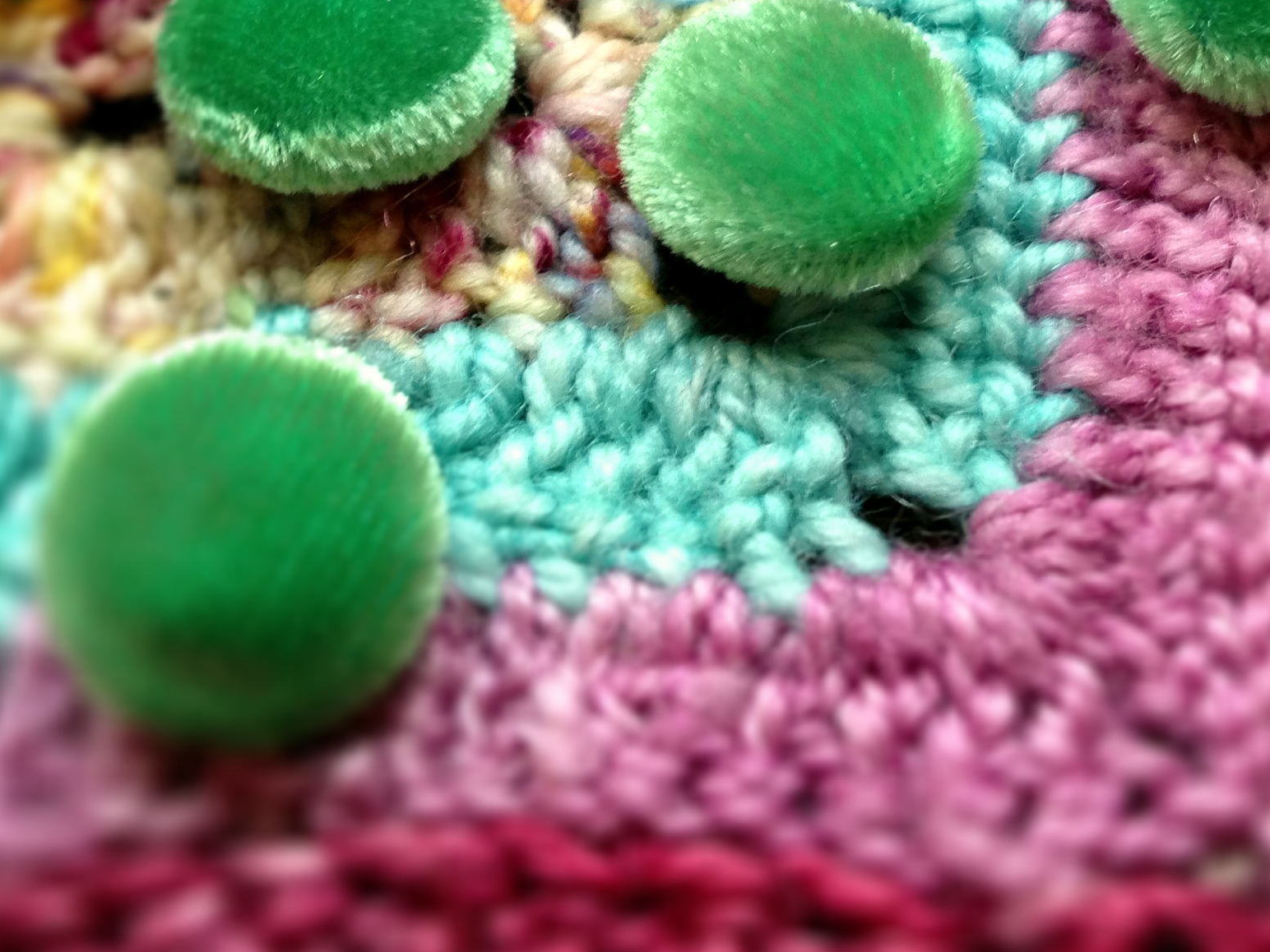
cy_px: -7
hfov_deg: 26.3
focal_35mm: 74
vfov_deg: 19.3
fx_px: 2715
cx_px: 775
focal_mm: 4.28
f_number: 2.4
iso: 50
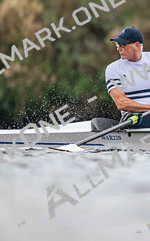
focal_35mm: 1184
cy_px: 95
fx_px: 7759
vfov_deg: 1.8
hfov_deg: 1.1
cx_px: 209
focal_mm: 600
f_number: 4
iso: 4000
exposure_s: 1/2500
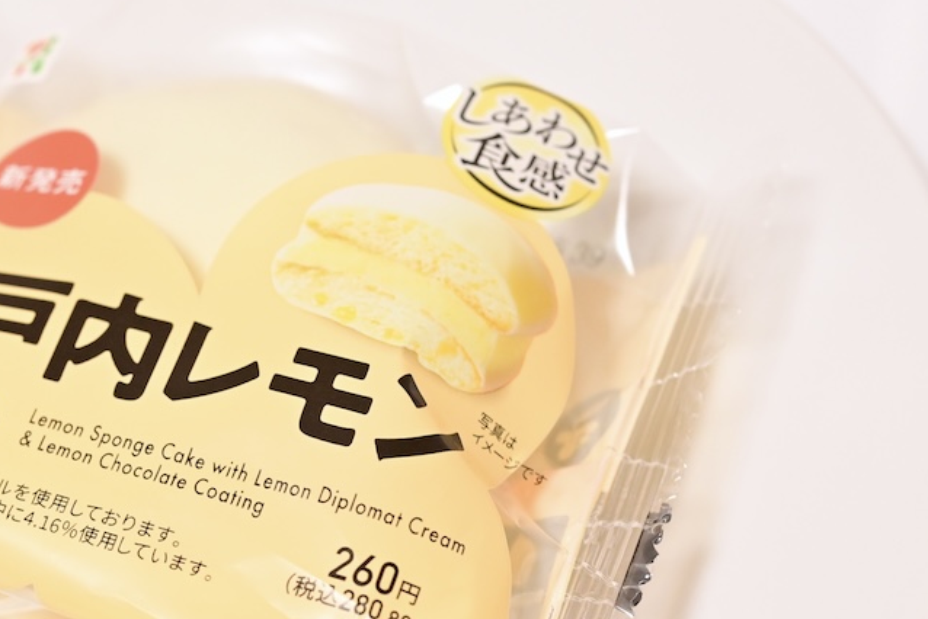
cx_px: 224
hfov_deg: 21.5
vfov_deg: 14.5
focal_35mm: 94
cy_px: 408
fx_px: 2424
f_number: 6.3
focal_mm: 60
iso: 6400
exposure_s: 1/125
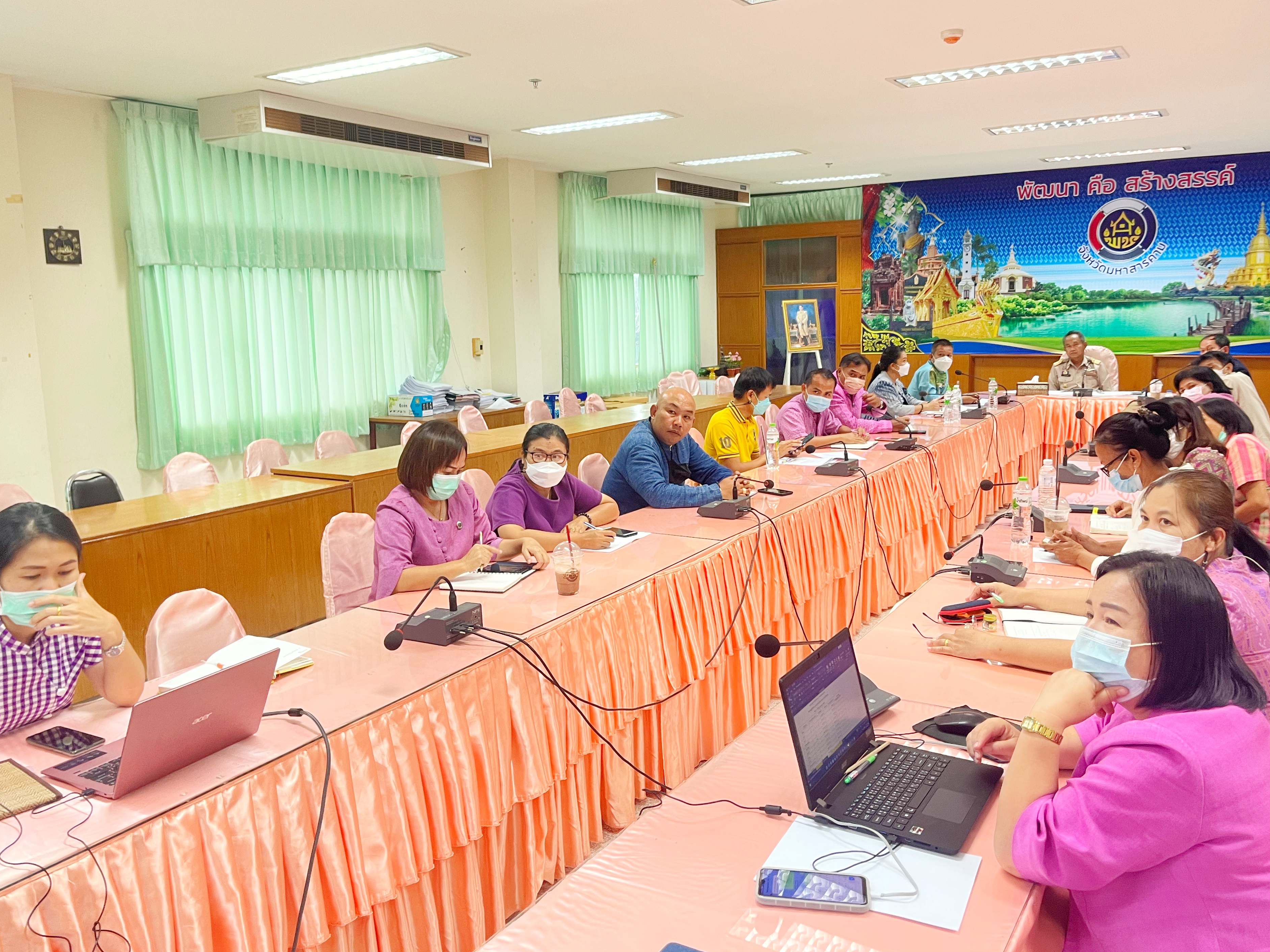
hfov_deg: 63.4
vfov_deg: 49.7
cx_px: 655
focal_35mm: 28
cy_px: 463
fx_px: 1027
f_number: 1.6
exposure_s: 1/50
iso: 100
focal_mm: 5.1
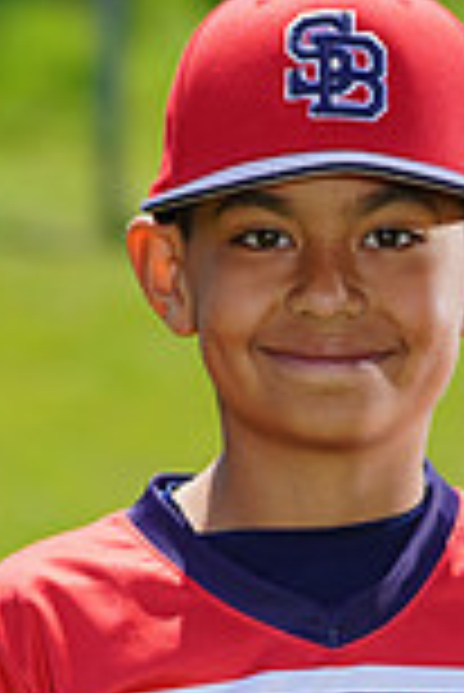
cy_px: 1089
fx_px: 12229
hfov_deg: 2.2
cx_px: 372
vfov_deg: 3.2
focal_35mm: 634
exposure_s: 1/250
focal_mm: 168
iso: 100
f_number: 7.1
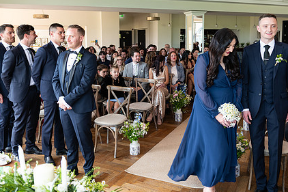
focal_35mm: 33
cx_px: 163
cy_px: 69
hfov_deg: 57.0
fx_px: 264
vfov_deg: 39.6
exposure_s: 1/160
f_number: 3.5
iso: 500
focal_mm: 24
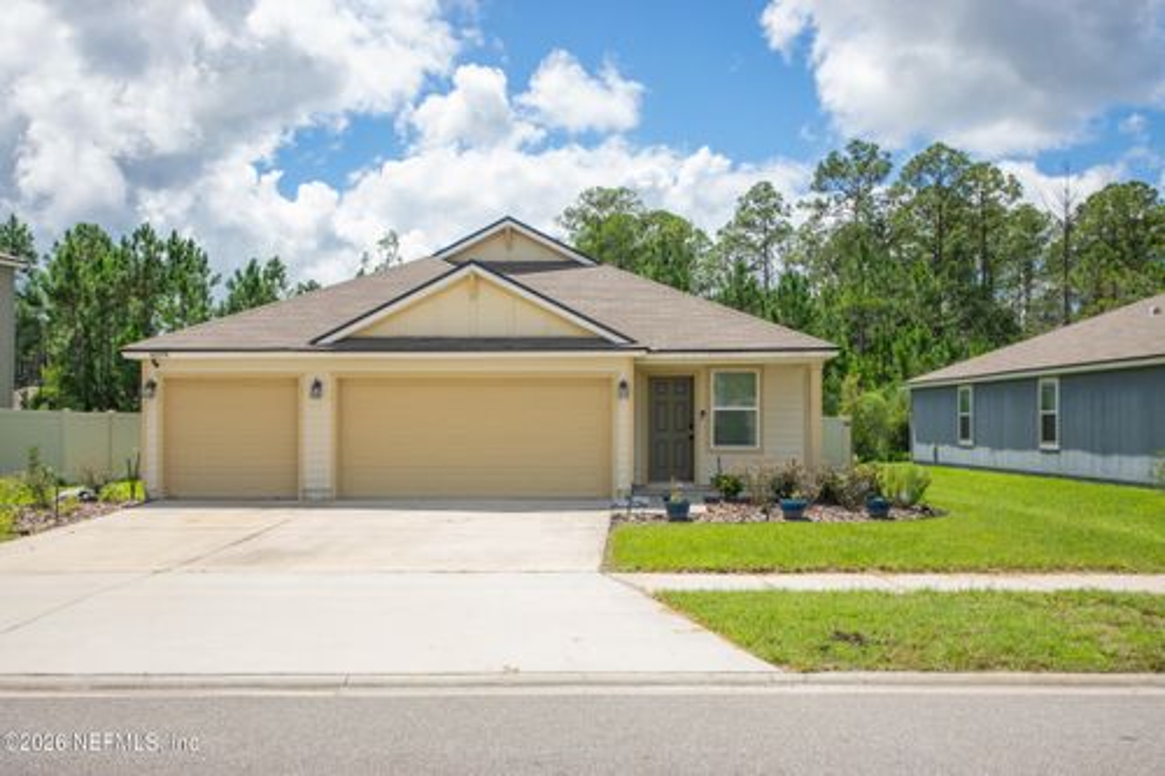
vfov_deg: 36.7
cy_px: 388
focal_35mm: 36
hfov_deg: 53.0
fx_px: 1169
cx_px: 582
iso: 400
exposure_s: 1/1000
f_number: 5.6
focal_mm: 24
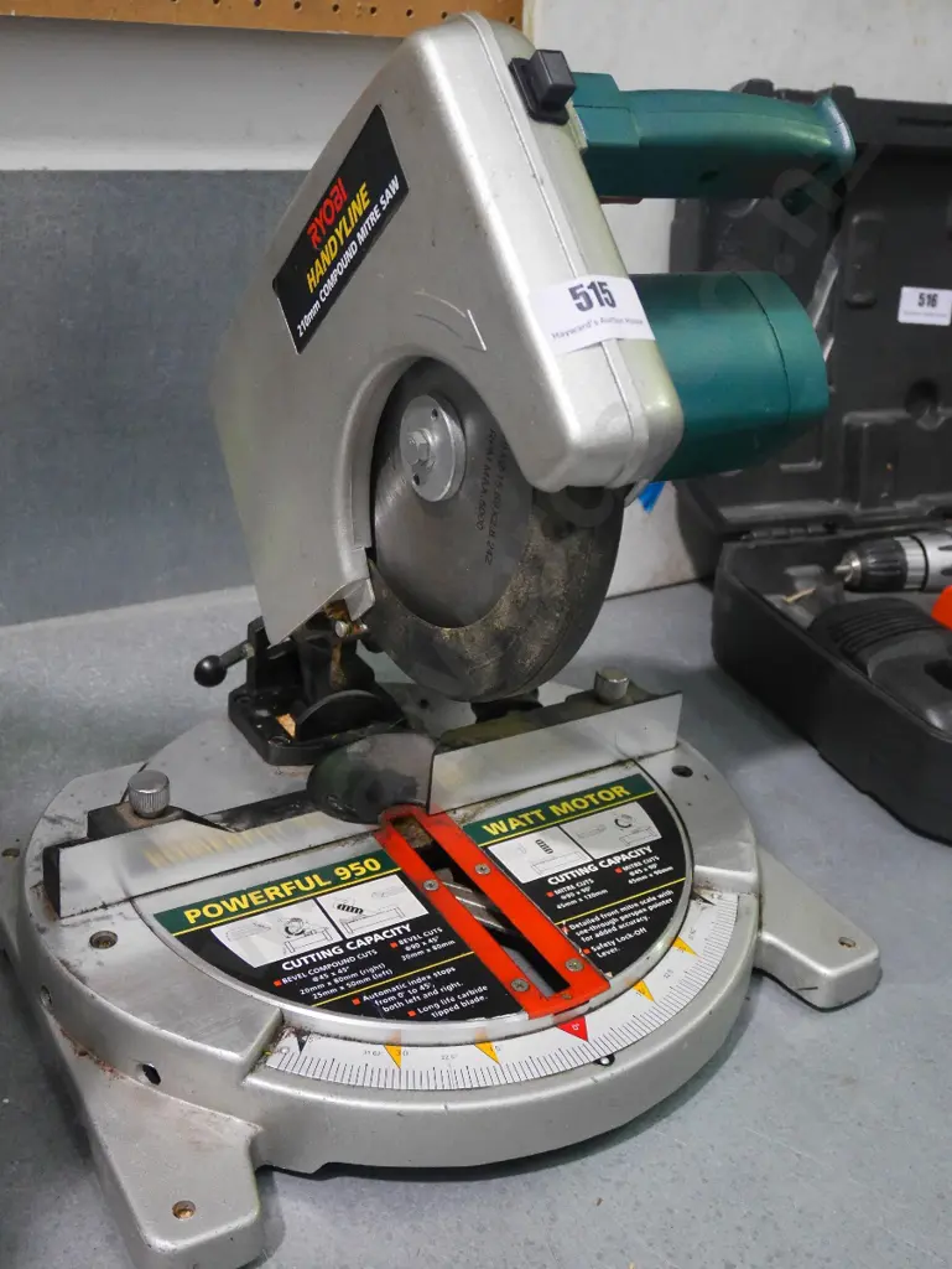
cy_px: 634
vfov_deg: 51.3
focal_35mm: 36
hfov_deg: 39.7
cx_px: 476
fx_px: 1319
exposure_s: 1/80
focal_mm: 18
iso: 3200
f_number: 4.2
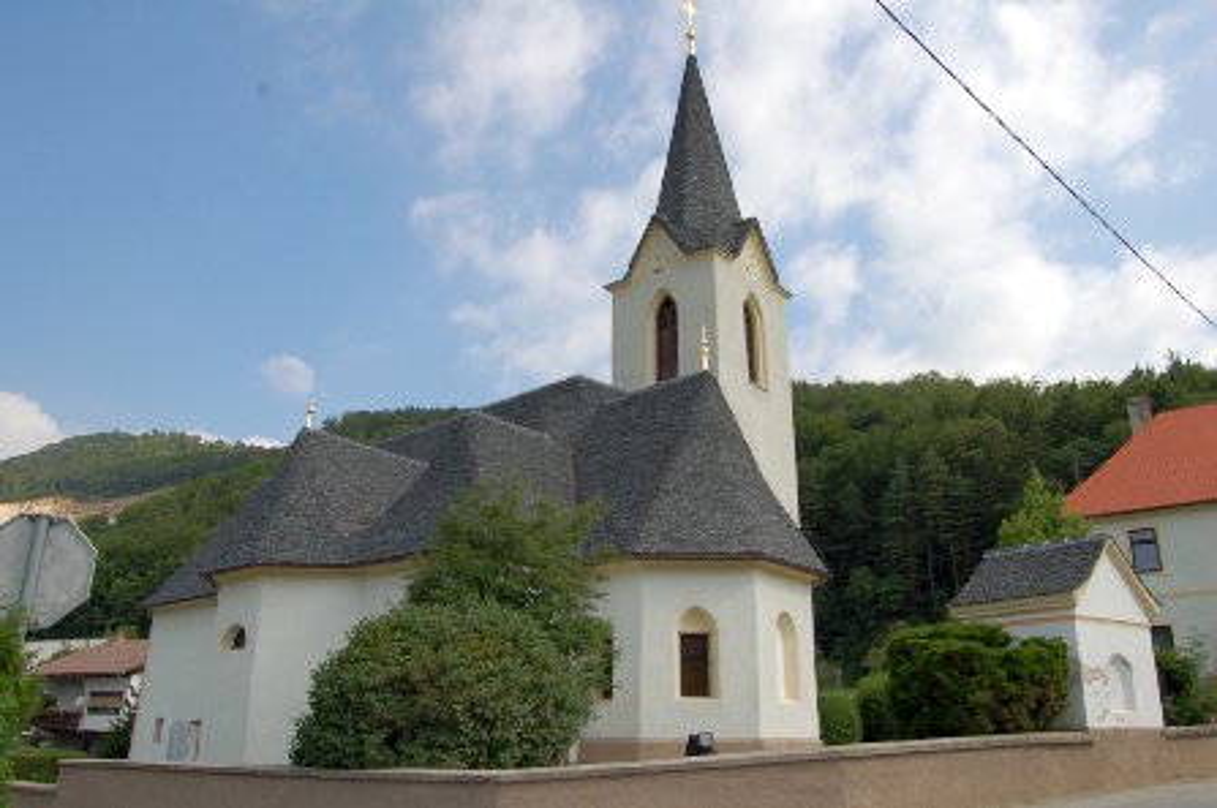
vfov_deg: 47.8
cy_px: 404
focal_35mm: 27
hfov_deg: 67.4
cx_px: 608
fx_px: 912
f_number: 9
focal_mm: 18
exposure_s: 1/320
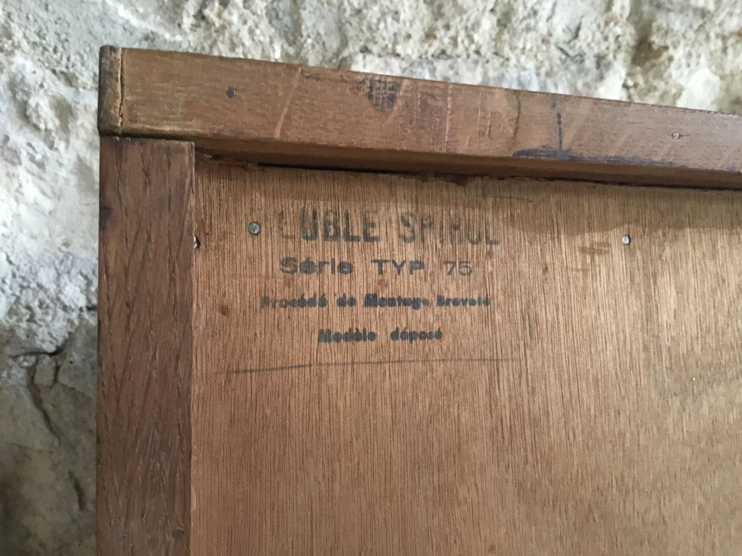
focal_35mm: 31
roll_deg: +0.7
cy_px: 278
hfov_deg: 58.4
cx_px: 371
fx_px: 664
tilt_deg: +1.4
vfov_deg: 45.4
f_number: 2.4
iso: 250
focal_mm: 3.3
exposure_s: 1/25
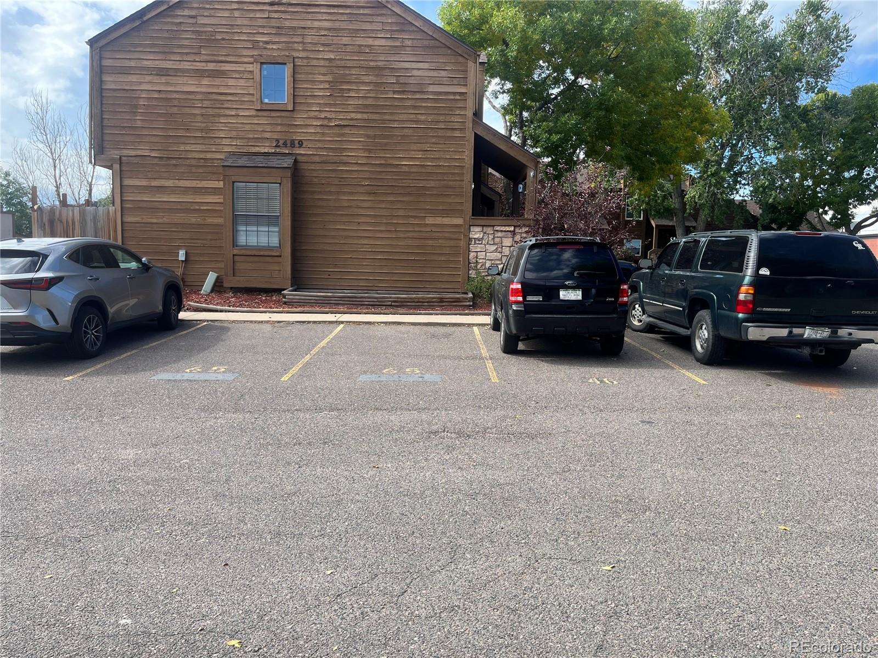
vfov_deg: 53.1
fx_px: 659
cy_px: 329
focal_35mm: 26
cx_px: 439
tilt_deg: -5.4
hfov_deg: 67.3
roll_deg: -1.8
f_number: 1.6
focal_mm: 5.1
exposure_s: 1/1086
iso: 50
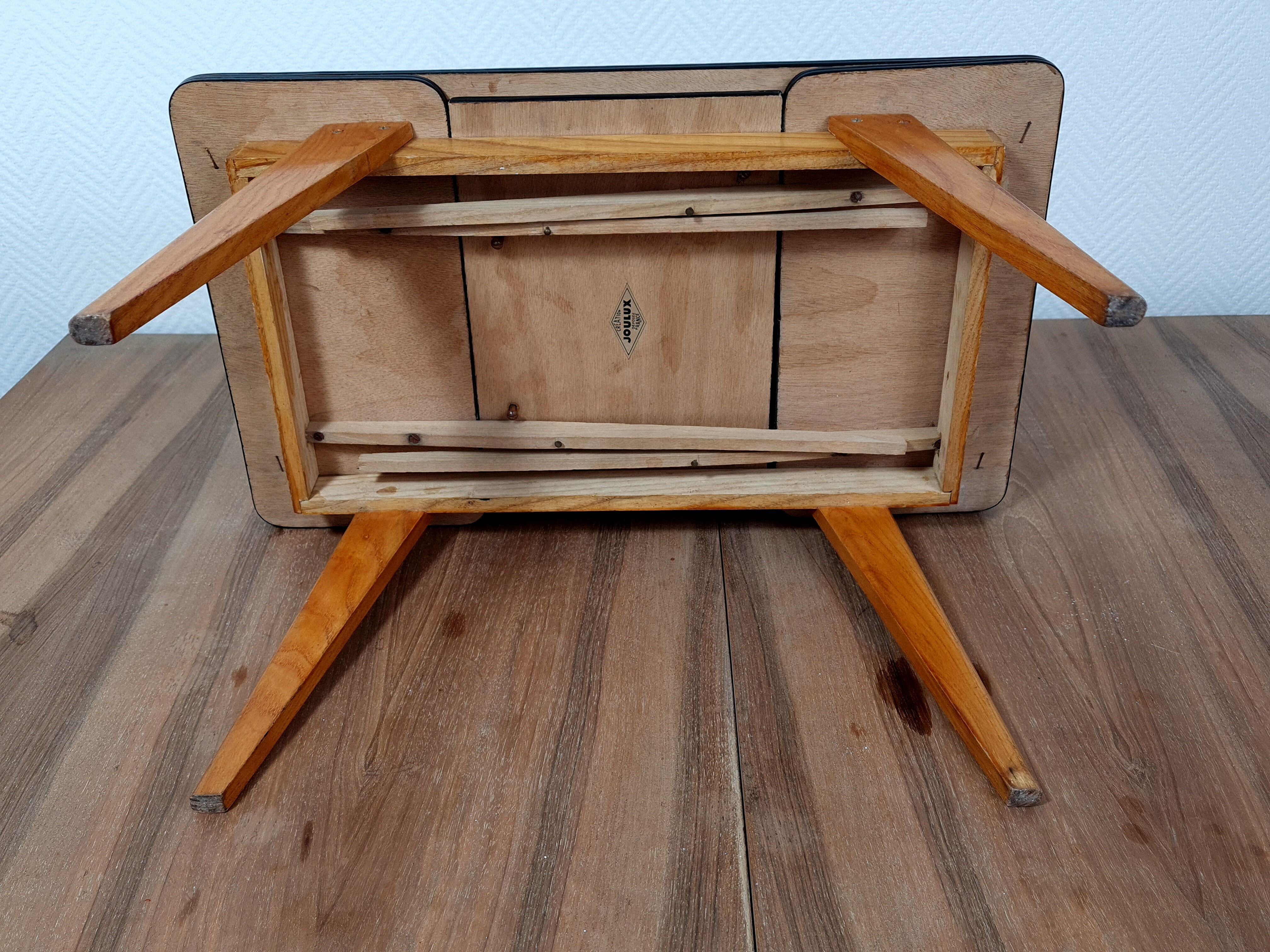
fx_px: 954
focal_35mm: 26
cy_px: 476
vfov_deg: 53.1
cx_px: 635
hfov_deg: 67.3
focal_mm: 5.4
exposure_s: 1/50
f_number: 1.8
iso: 50
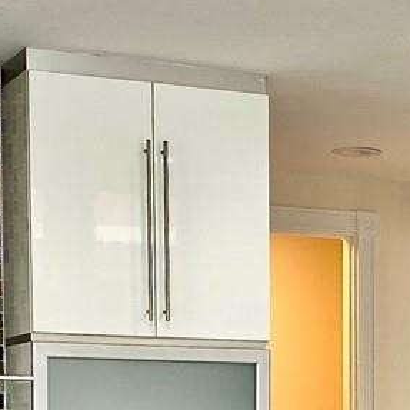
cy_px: 537
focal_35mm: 128
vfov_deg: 13.1
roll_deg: -0.8
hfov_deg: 13.5
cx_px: 403
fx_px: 1715
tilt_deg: -2.9
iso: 80
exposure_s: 1/120
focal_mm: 4.25
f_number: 1.8
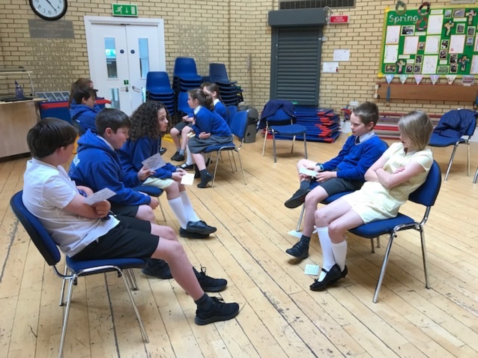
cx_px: 239
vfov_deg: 49.7
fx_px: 387
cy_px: 179
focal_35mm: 28
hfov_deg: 63.4
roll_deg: -0.1
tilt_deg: -17.5
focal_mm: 3.99
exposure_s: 1/33
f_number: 1.8
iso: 25
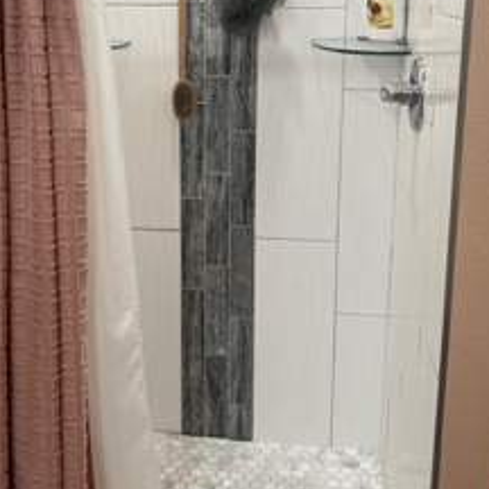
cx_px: 179
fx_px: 815
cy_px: 154
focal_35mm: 51
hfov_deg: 33.2
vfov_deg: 33.0
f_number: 1.6
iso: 80
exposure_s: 1/120
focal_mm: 5.1
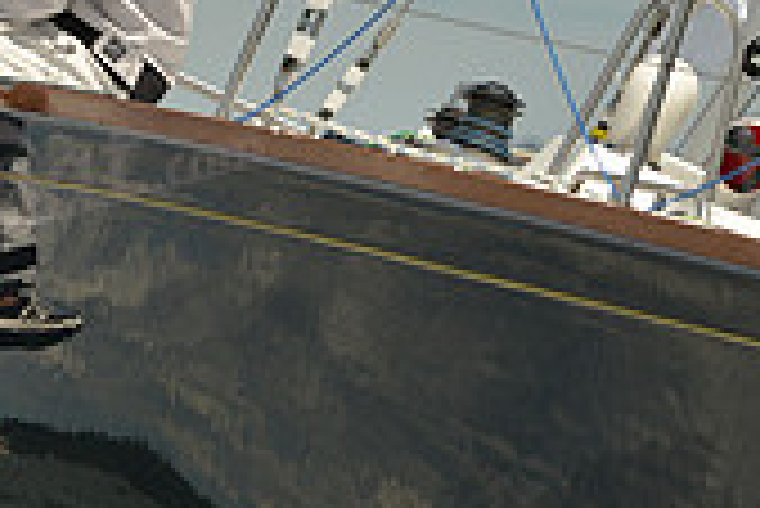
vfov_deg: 1.2
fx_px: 23939
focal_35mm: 1133
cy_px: 384
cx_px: 499
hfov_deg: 1.8
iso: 200
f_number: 7.1
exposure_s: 1/800
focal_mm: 330
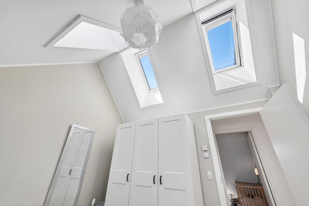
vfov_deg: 81.2
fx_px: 120
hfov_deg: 104.3
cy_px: 103
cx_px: 154
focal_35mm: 14
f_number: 8
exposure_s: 1/80
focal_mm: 14
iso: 200
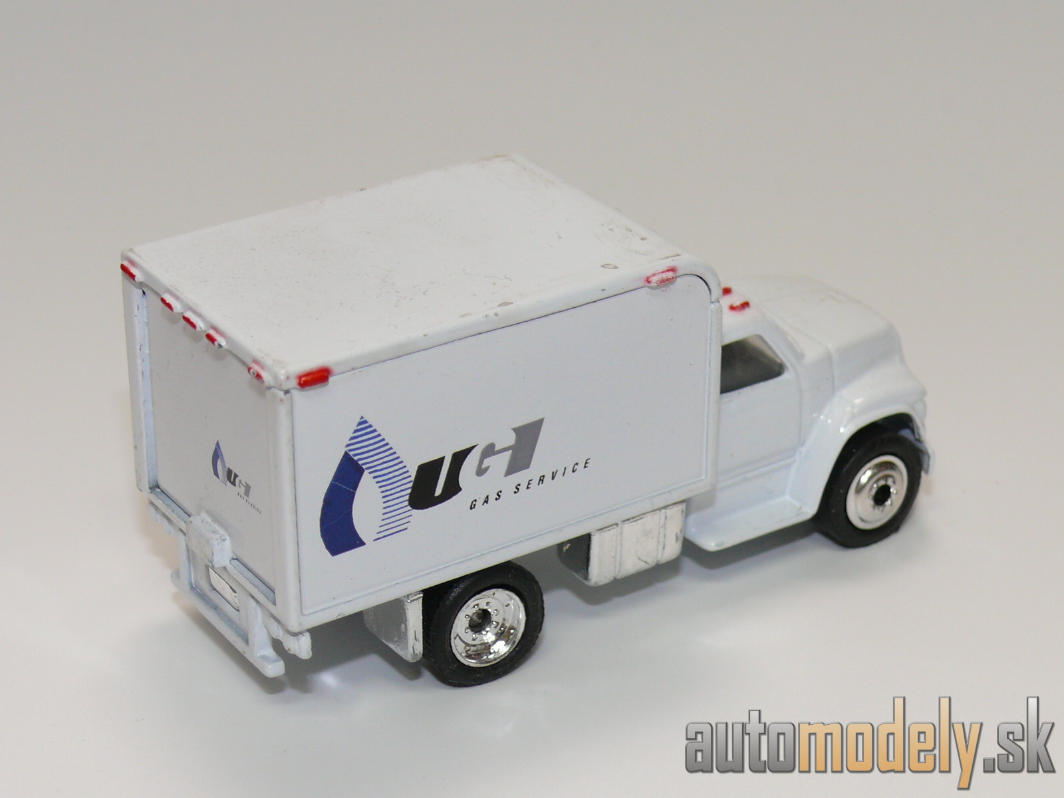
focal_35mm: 89
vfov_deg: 16.6
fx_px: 2736
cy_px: 399
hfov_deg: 22.0
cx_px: 532
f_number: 4
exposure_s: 1/30
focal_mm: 12.4
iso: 100
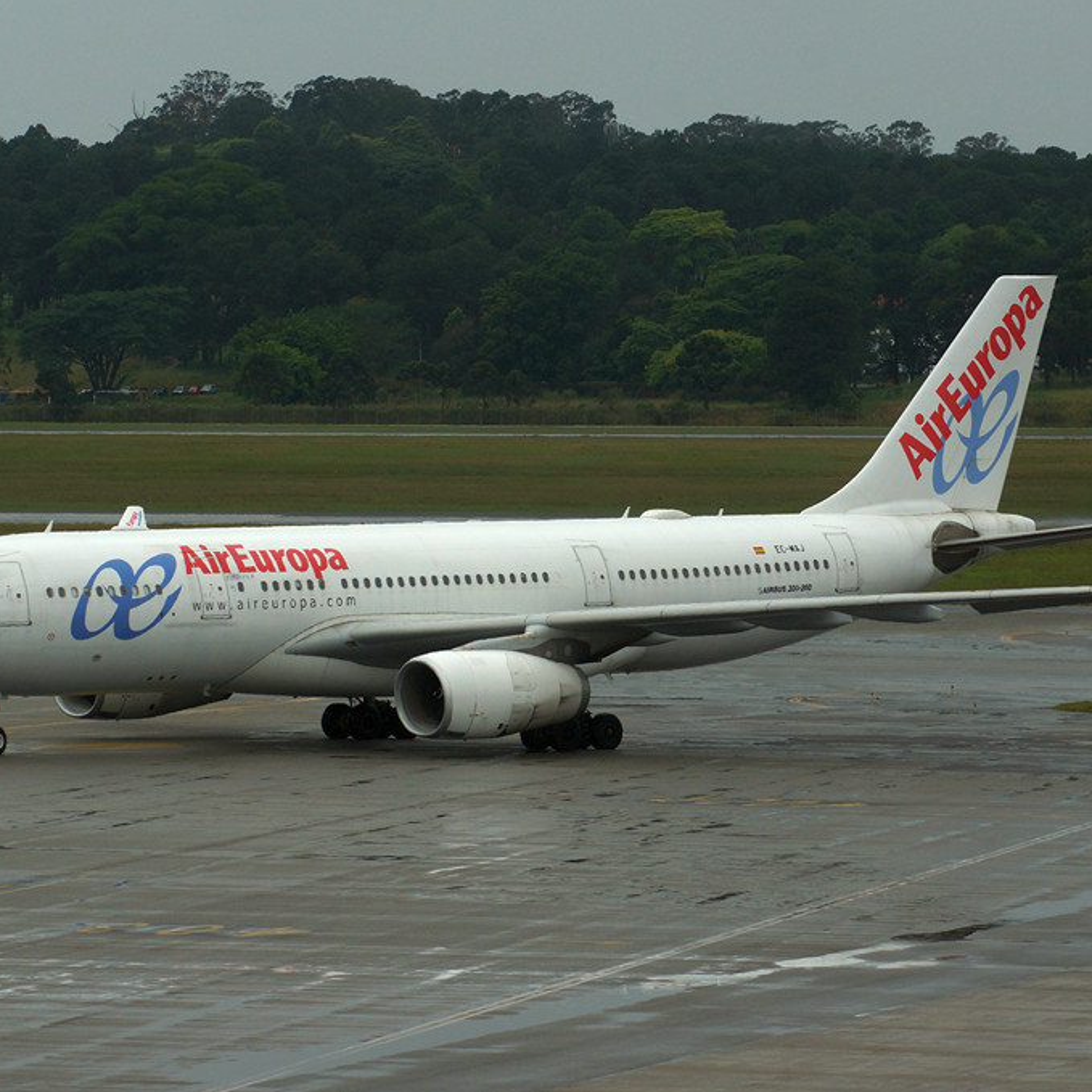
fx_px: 9267
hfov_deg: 6.7
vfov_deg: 6.7
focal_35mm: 260
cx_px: 528
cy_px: 546
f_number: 8
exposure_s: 1/500
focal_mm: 135
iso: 200
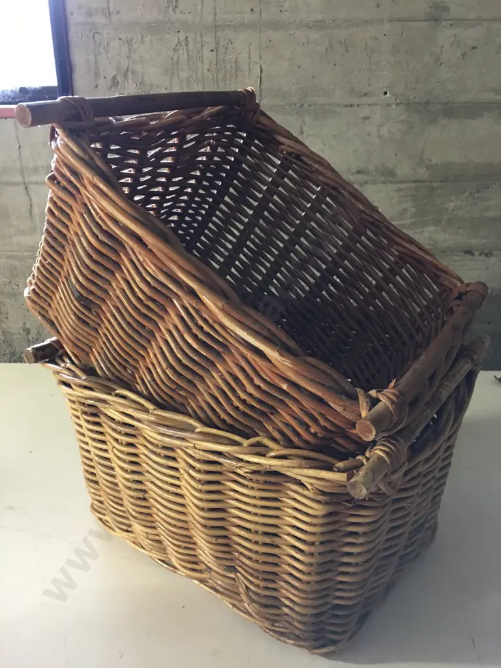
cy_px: 334
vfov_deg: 61.7
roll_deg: -0.3
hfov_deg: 48.2
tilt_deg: -21.6
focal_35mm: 29
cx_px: 250
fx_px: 560
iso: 100
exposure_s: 1/10
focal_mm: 4.15
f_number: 2.2
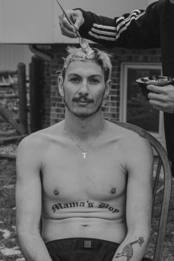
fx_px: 543
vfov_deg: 27.0
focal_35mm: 75
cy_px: 130
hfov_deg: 18.2
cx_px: 87
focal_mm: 50
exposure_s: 1/1000
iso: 1600
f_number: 5.6
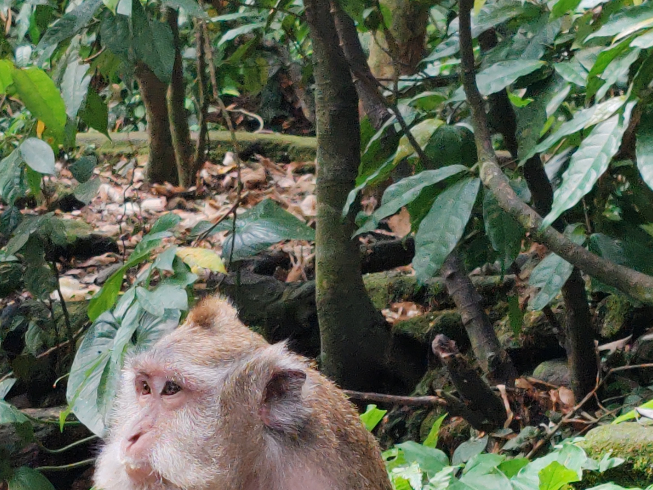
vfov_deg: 8.1
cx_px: 276
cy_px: 450
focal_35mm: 182
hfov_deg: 10.9
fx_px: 3433
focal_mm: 6.12
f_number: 1.9
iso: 125
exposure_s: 1/100
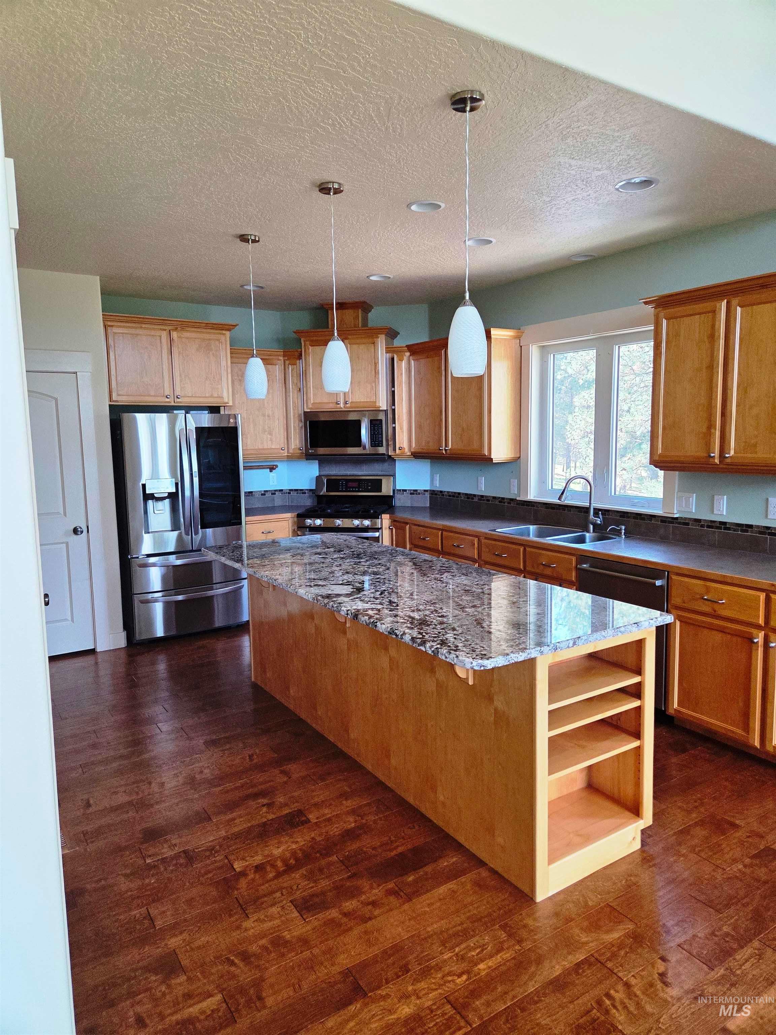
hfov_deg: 58.9
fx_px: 687
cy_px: 518
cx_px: 388
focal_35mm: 23
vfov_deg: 73.9
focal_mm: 5.4
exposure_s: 1/180
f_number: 1.8
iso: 250
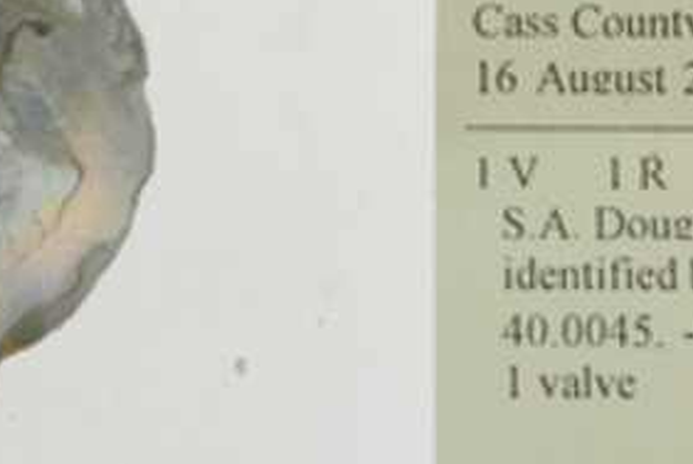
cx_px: 259
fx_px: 4933
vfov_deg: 5.4
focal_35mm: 256
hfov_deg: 8.0
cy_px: -105
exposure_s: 1/10
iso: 100
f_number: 32
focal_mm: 60
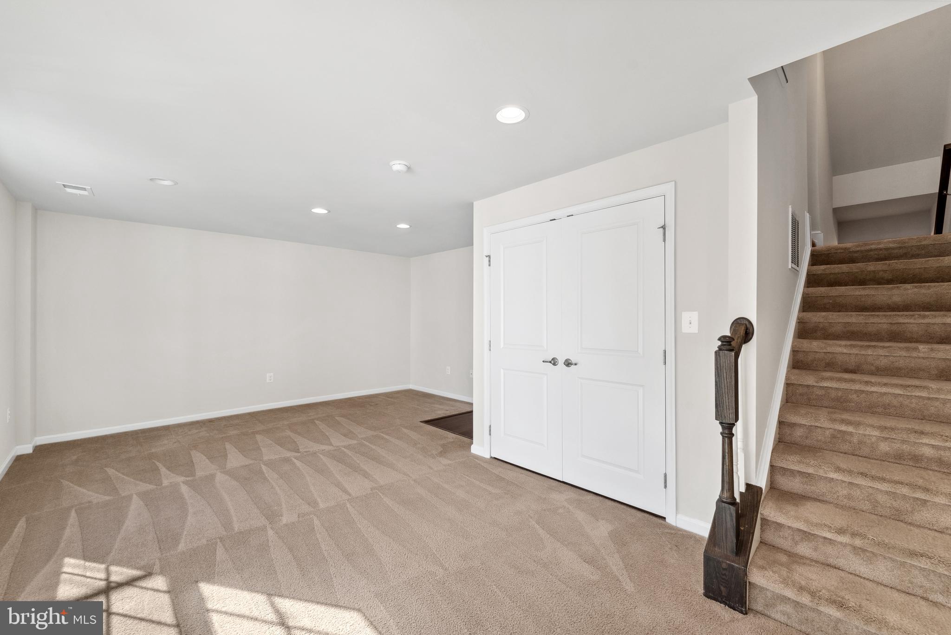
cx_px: 476
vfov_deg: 81.3
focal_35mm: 14
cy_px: 318
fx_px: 370
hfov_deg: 104.2
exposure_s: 1/80
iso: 400
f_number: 8
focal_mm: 14
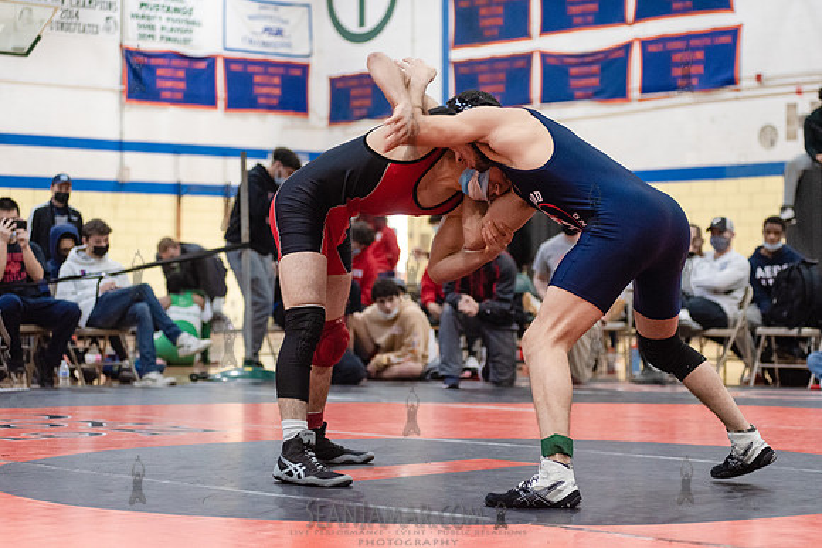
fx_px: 1827
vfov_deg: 17.1
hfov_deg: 25.4
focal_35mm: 80
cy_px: 274
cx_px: 411
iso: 4000
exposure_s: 1/400
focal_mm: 80
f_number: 3.5
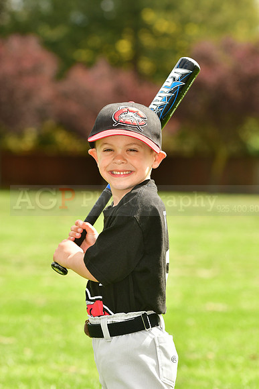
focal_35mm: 210
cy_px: 194
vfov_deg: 9.8
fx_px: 2265
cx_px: 130
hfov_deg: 6.5
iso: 200
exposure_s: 1/500
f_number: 5
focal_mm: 140
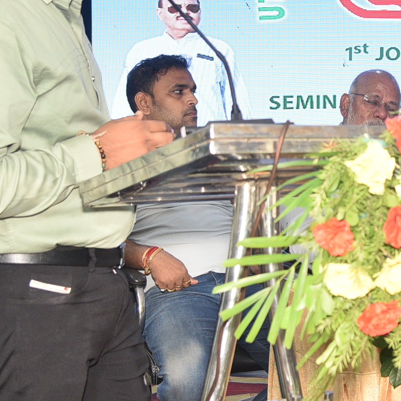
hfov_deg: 18.1
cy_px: 110
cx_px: 380
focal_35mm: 94
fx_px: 1232
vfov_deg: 18.4
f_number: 4
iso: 1250
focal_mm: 35
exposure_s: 1/200
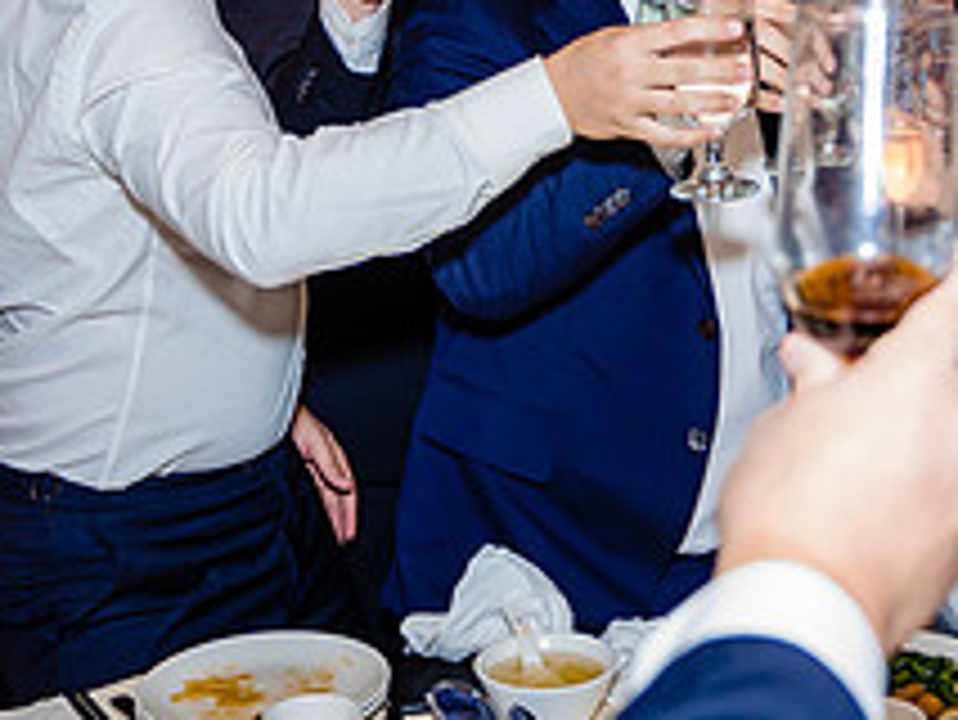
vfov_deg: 17.5
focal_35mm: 81
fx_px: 2243
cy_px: -106
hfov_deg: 23.8
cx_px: 733
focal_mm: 31
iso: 1250
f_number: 4
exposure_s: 1/160
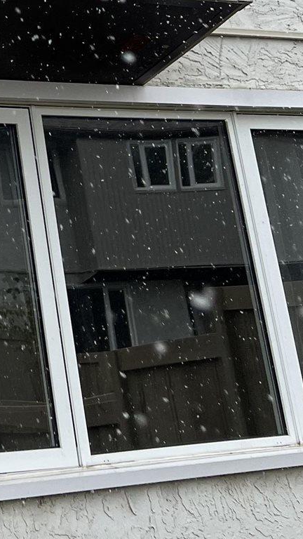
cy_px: -135
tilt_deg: +24.3
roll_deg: +4.4
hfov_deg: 12.8
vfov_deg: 22.7
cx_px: -255
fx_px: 1214
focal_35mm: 85
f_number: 1.5
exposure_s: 1/1029
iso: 50
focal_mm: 5.7
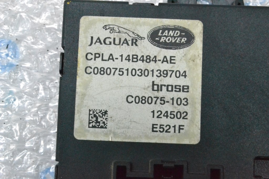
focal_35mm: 63
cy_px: 90
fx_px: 471
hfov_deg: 31.9
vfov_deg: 21.6
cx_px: 134
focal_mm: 42
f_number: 11
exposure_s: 1/160
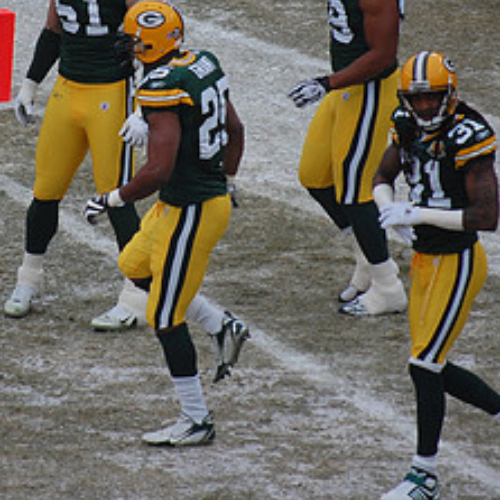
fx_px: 10851
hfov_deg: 2.6
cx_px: 166
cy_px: 121
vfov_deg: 2.6
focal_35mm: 664
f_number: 5.6
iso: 400
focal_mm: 200
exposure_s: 1/800
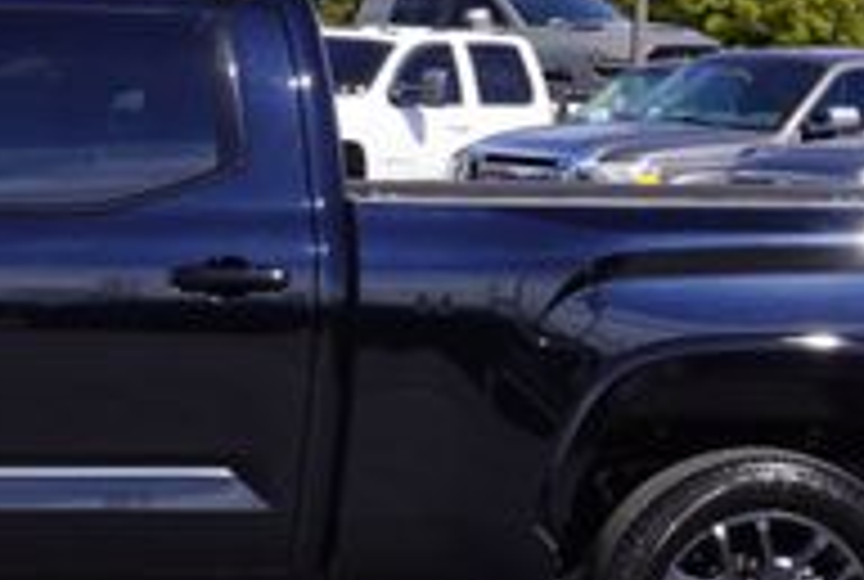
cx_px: -36
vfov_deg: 8.9
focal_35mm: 155
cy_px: 463
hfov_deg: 13.0
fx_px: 3721
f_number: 11
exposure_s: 1/125
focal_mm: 31
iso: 100
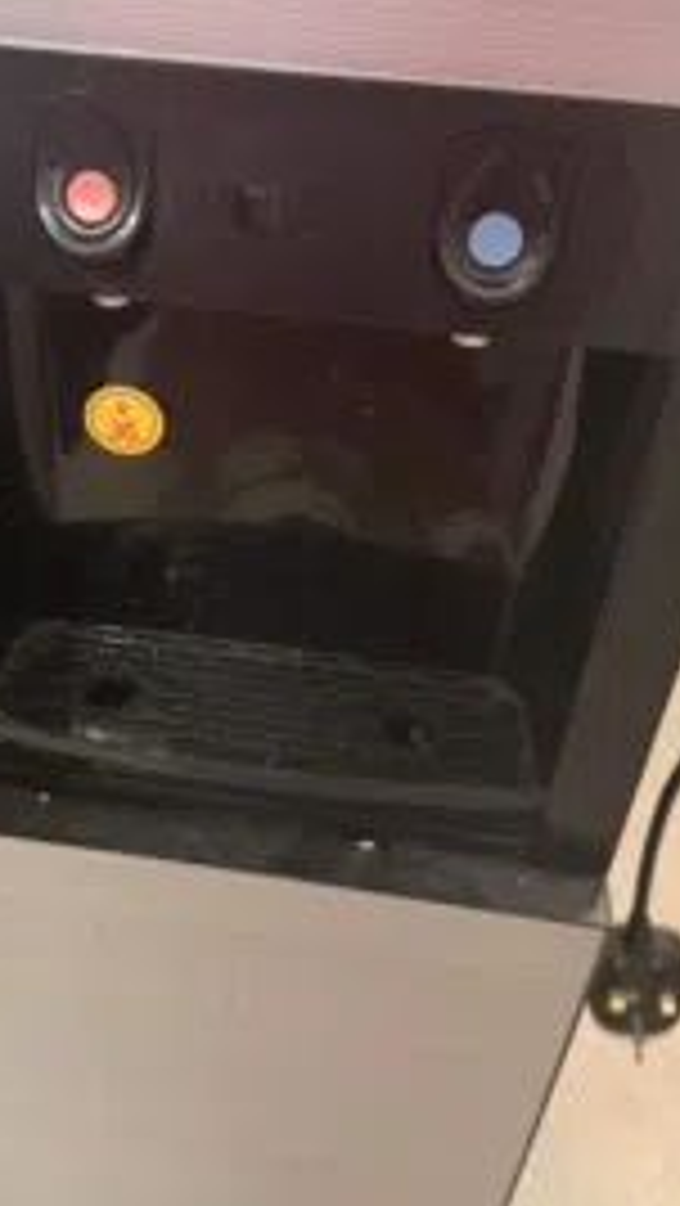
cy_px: 526
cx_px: 221
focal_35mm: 39
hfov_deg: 30.2
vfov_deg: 51.5
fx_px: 1249
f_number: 1.78
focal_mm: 6.76
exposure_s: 1/25
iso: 800
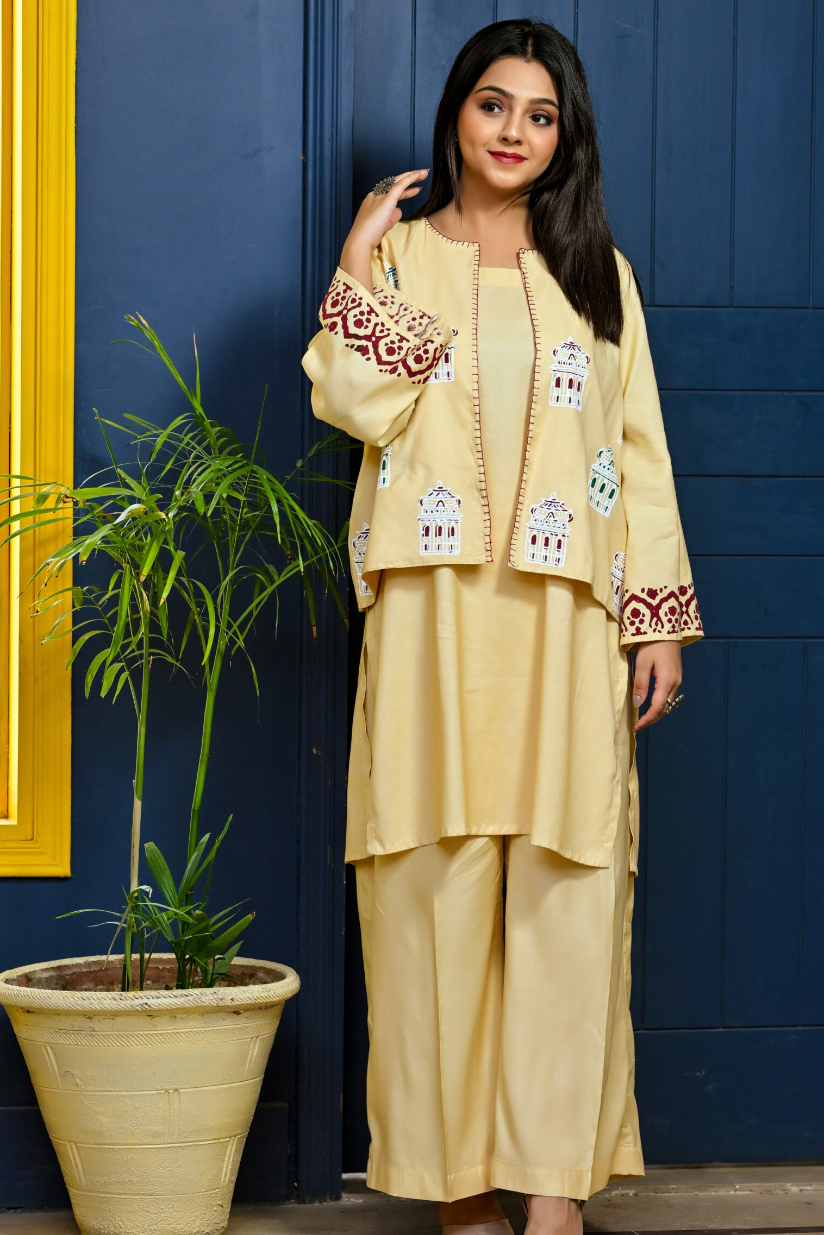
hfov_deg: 9.0
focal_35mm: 152
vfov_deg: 13.5
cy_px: 635
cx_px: 414
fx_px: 5218
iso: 640
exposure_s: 1/200
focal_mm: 135
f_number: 5
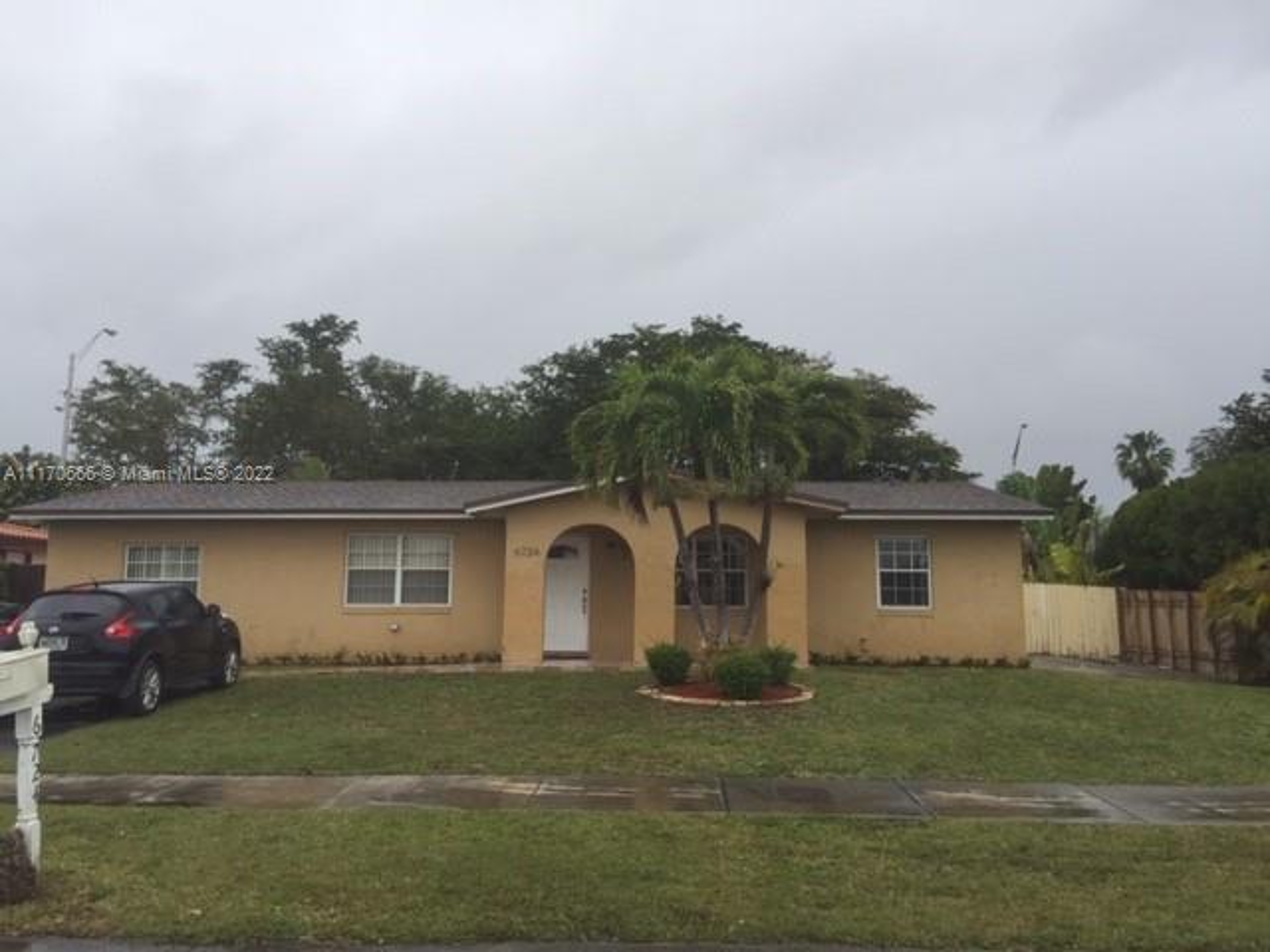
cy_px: 476
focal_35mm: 29
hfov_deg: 61.7
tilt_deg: +7.2
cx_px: 635
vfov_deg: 48.2
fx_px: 1064
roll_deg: -1.9
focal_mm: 4.15
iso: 32
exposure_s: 1/1412
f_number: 2.2
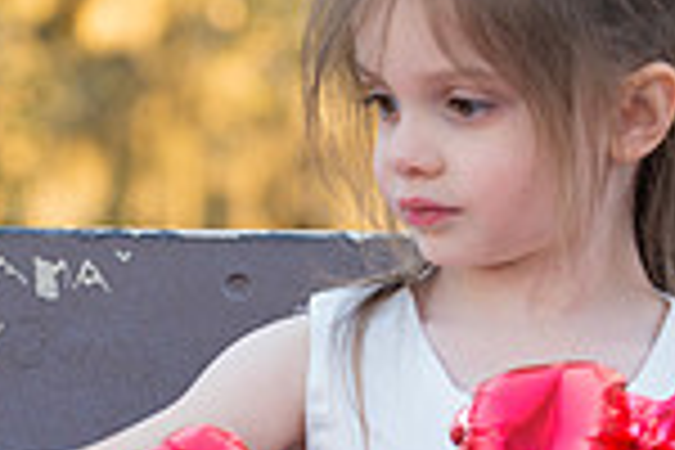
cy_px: 452
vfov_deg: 5.1
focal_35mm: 270
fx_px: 5062
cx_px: 50
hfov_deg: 7.6
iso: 200
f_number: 3.5
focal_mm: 70
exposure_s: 1/125
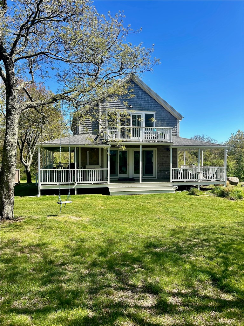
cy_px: 163
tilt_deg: -0.8
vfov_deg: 67.3
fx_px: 244
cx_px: 122
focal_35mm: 26
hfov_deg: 53.1
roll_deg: -0.1
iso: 50
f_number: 1.5
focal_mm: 5.7
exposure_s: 1/2353
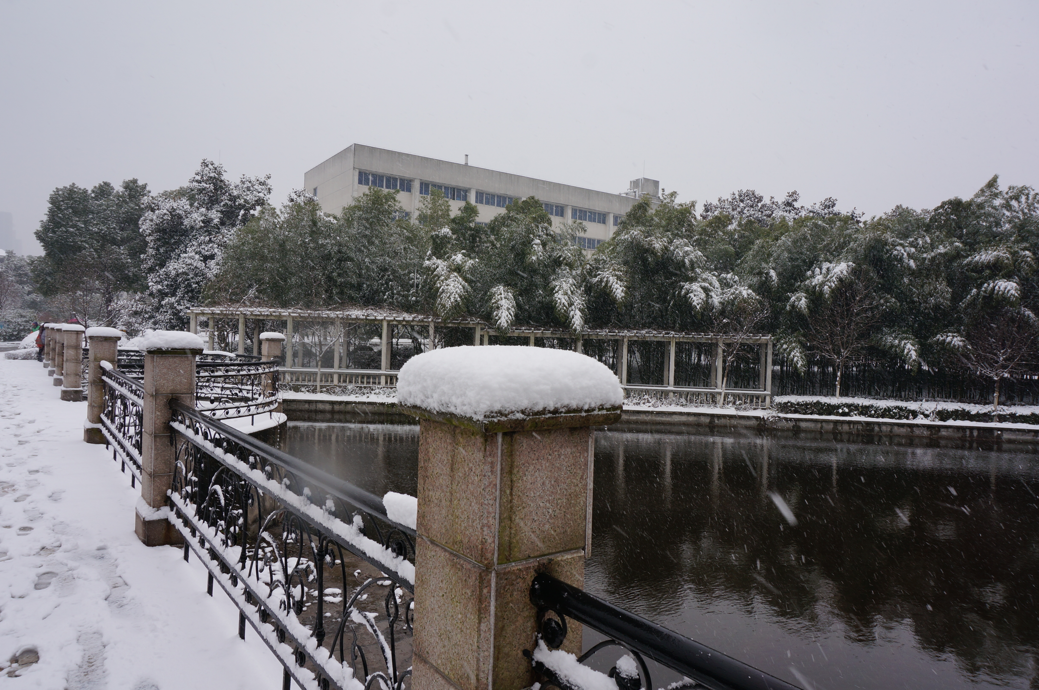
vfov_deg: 53.0
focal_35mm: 24
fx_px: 692
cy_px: 345
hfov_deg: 73.8
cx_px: 520
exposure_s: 1/80
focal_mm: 16
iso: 100
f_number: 11
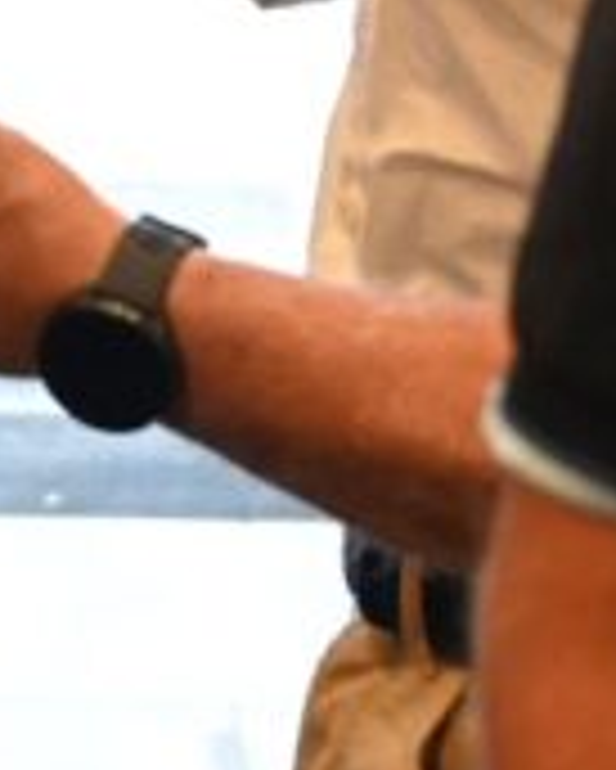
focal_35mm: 202
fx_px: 4599
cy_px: -705
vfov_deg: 9.1
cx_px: -346
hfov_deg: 7.5
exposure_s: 1/250
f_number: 4
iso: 6400
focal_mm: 36
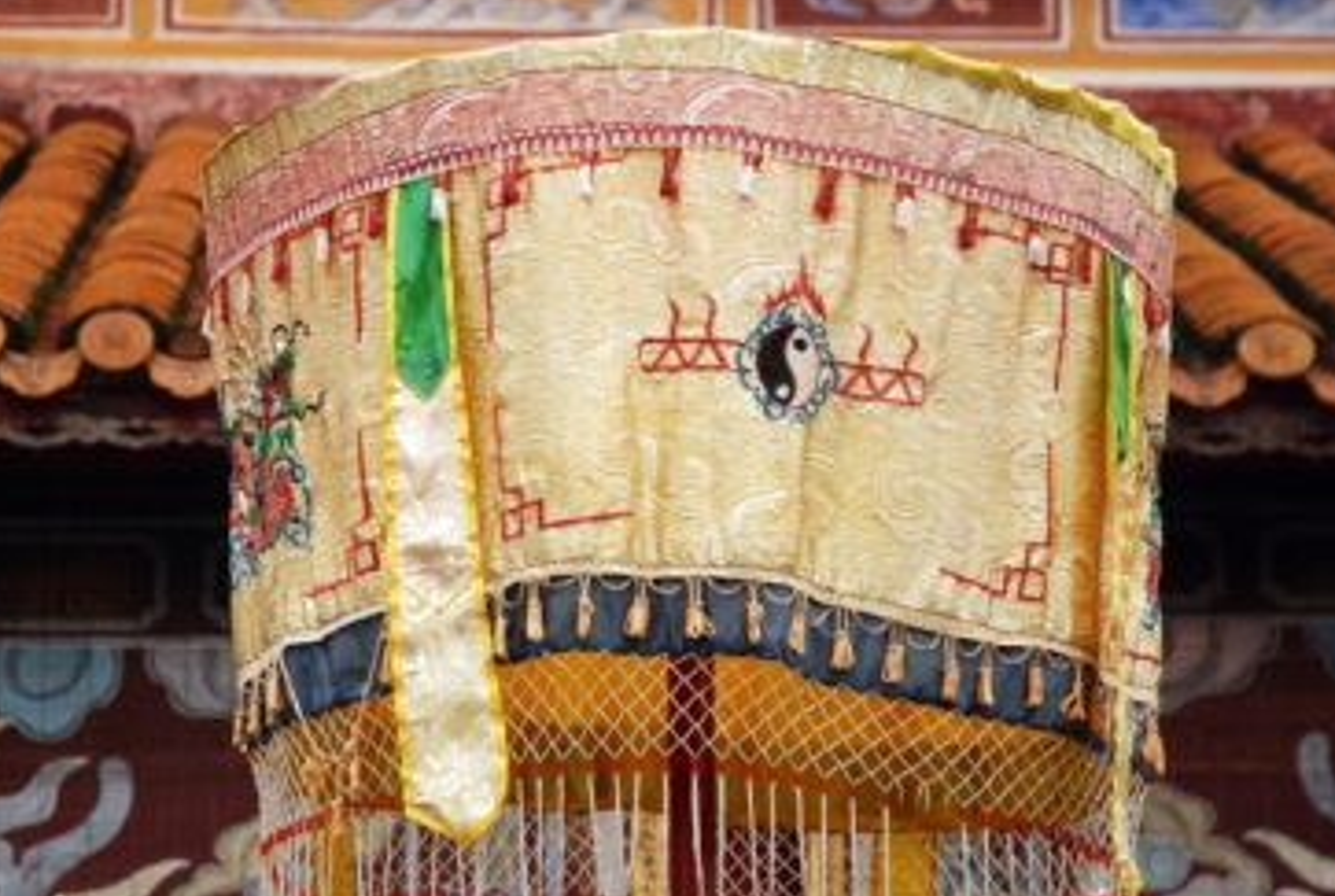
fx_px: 5388
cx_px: 487
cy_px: 529
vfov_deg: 9.5
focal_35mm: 145
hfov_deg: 14.1
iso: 200
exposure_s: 1/125
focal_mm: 70
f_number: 4.5
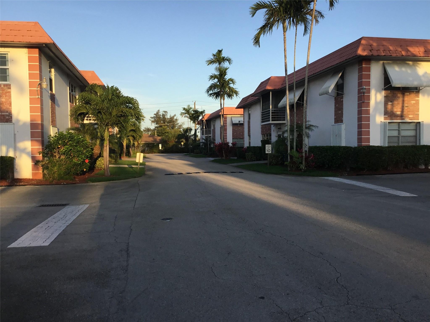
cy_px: 161
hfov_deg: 58.4
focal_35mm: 31
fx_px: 385
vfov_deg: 45.4
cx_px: 215
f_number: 2.4
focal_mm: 3.3
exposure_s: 1/539
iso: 25
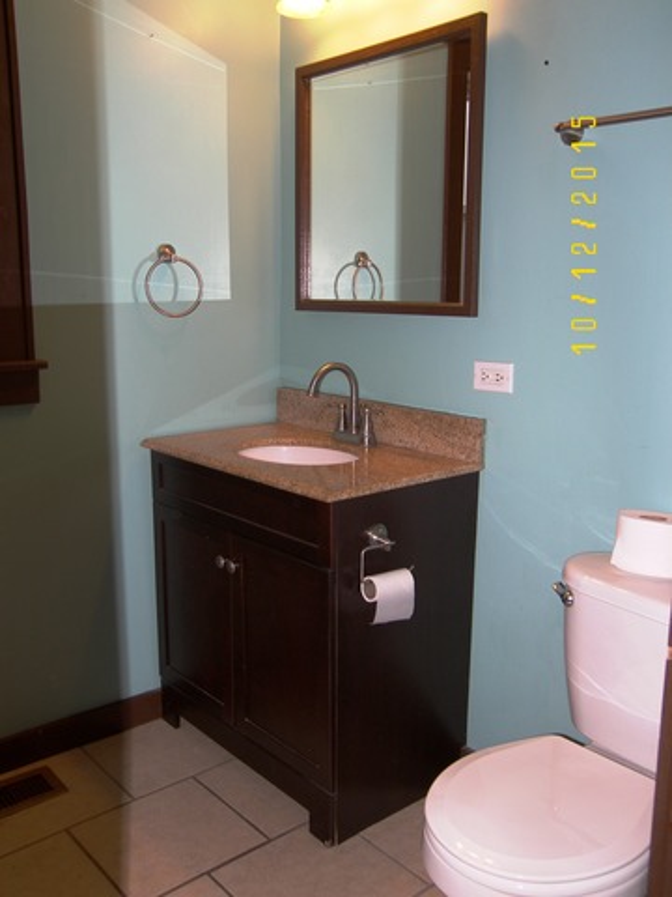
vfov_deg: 55.4
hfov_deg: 42.9
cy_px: 448
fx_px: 854
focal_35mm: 33
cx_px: 336
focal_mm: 6.9
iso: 50
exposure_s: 1/30
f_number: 3.2
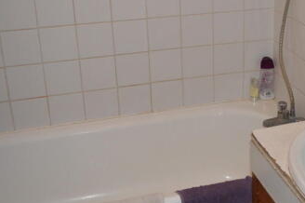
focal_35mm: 54
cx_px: 215
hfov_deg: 36.3
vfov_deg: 24.8
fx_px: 457
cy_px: 61
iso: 500
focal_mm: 18
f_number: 3.5
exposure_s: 1/60
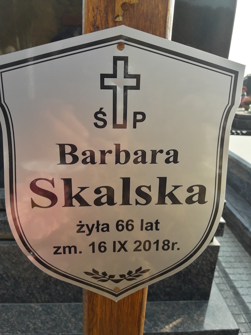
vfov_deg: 63.4
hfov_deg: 49.7
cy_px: 168
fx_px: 271
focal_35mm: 28
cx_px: 126
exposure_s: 1/360
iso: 40
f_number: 1.9
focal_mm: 3.7
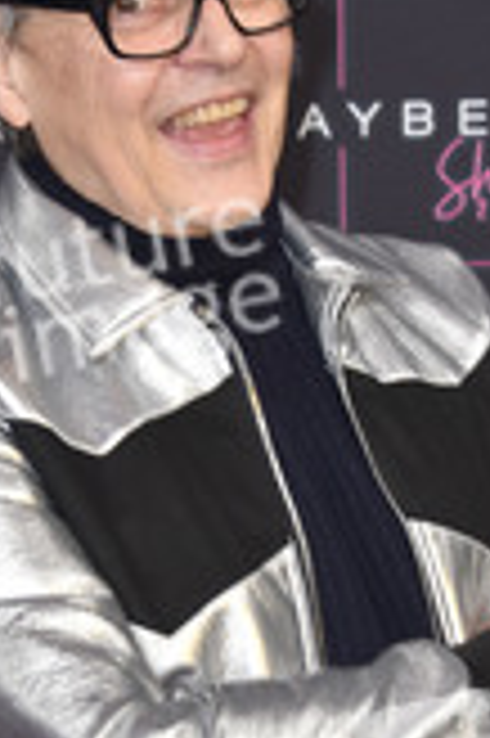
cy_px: 531
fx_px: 3887
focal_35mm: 190
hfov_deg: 7.2
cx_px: 180
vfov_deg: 10.8
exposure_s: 1/160
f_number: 5.6
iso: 640
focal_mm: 78
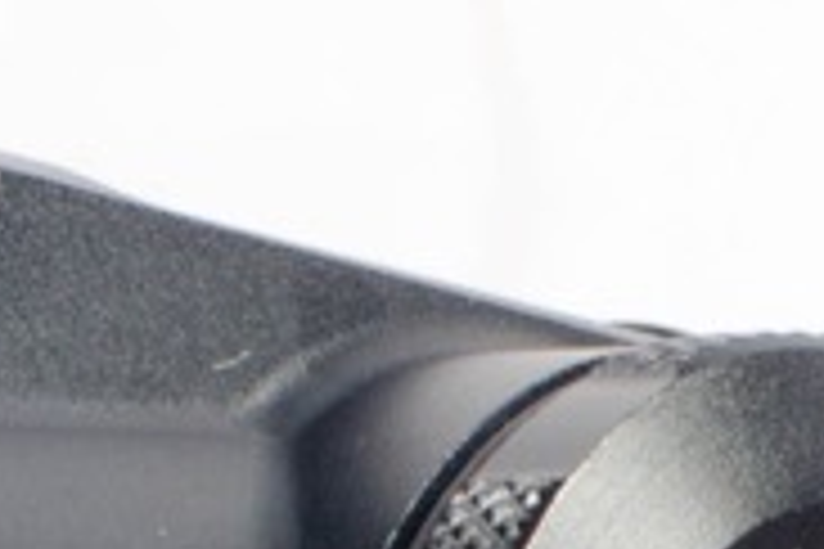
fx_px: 5245
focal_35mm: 229
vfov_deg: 5.8
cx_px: 360
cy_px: 1195
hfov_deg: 9.0
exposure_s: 1/200
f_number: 9
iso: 200
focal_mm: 35
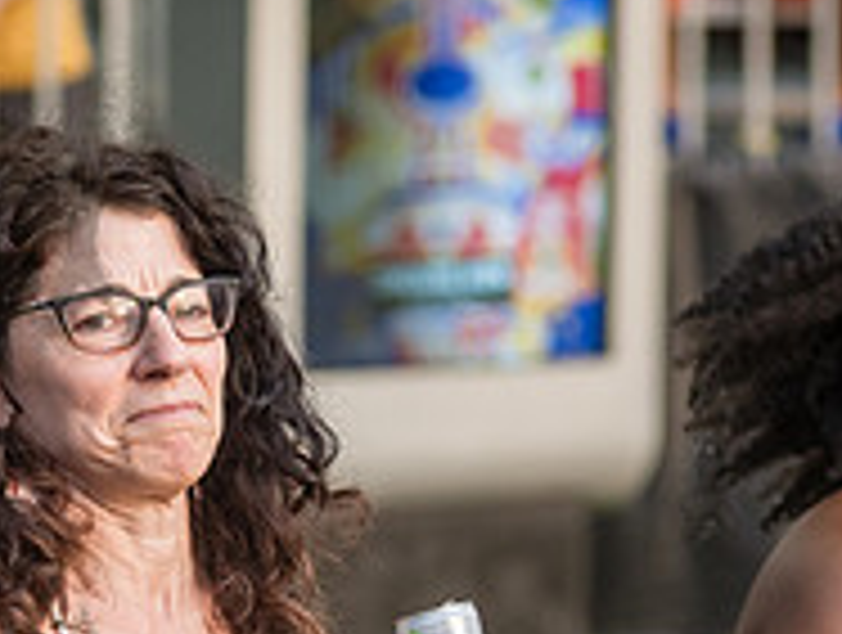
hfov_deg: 4.3
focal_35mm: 464
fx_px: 11308
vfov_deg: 3.2
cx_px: -161
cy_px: 776
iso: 1000
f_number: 4.5
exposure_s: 1/250
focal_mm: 125
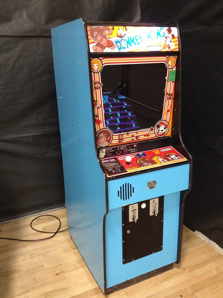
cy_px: 149
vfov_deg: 52.6
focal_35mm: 35
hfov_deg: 40.7
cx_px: 112
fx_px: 301
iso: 400
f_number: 2.4
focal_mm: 4.28
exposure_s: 1/20
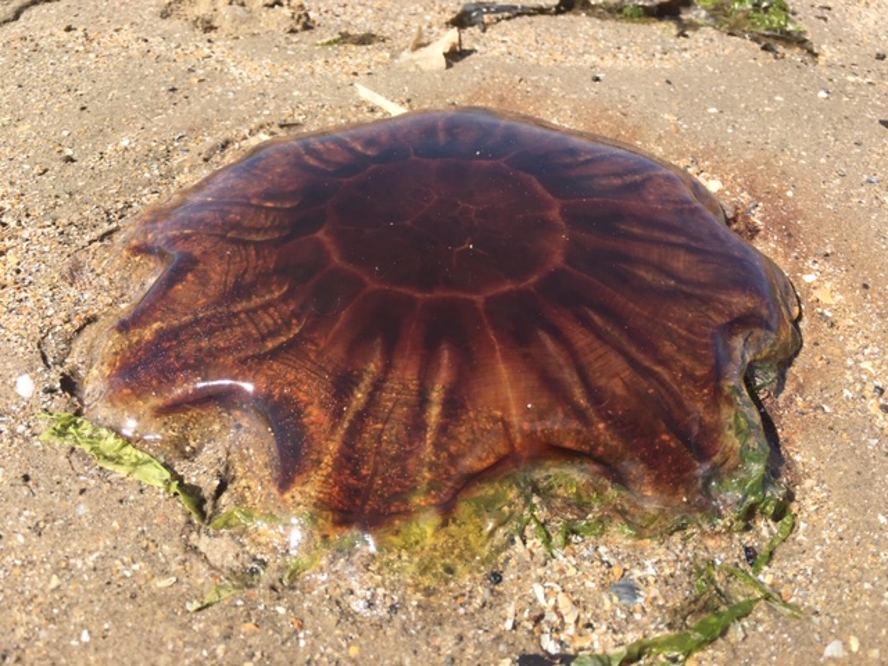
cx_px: 444
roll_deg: -3.8
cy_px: 333
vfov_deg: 48.2
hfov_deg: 61.7
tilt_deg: -42.5
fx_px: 744
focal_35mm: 29
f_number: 2.2
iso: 25
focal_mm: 4.15
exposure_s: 1/836
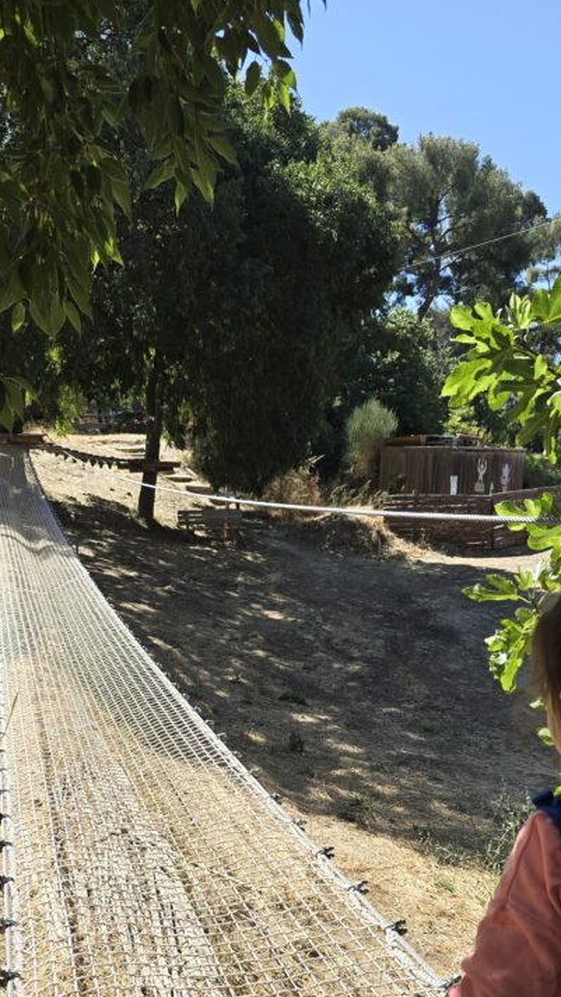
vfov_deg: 54.0
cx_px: 259
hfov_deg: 32.8
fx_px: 952
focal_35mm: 36
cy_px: 675
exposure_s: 1/354
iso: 12
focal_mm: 6.3
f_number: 1.7
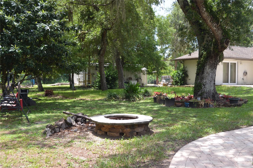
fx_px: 294
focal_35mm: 42
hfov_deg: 46.5
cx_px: 126
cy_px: 84
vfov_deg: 31.7
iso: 200
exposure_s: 1/200
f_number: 7.1
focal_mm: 28
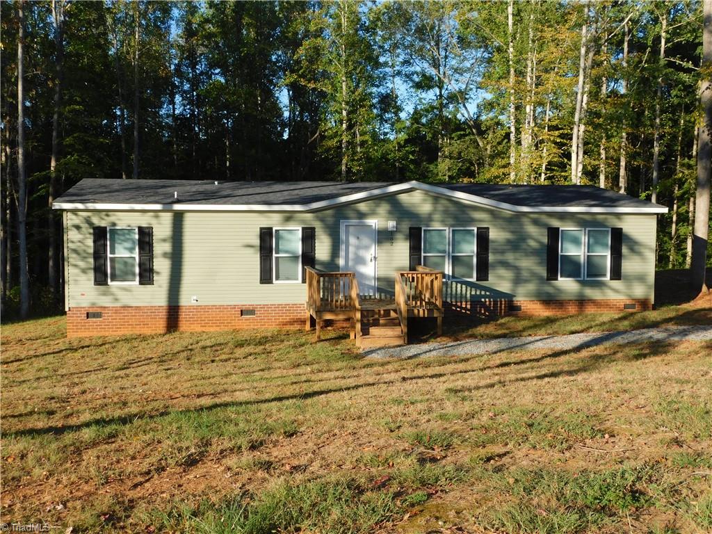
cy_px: 267
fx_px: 740
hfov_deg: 51.4
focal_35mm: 36
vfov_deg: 39.7
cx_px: 356
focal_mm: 6.3
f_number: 3.5
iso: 125
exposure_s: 1/640
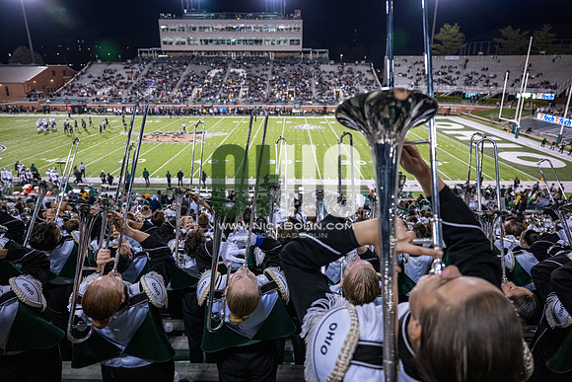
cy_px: 191
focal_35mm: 24
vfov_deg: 53.2
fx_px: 381
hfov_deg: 73.7
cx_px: 286
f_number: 3.2
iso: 2000
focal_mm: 24
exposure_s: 1/500
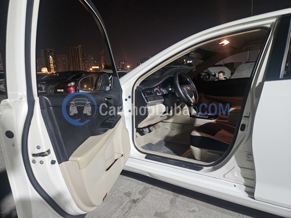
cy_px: 109
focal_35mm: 23
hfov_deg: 73.9
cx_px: 146
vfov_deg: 58.9
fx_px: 193
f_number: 1.8
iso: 640
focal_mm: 5.4
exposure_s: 1/50
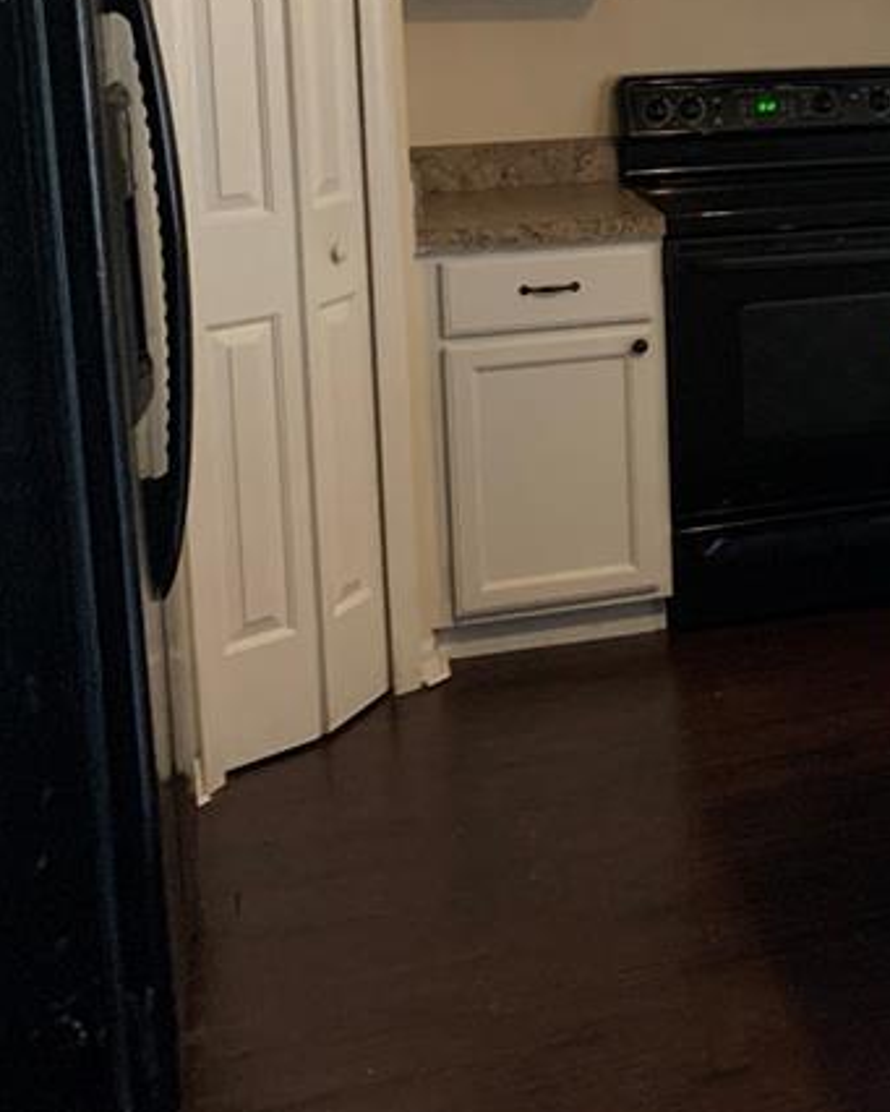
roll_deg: +0.1
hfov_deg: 22.3
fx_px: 2008
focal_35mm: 61
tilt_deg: -8.2
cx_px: 1161
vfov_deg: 29.9
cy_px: 149
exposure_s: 1/60
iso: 320
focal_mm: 4.25
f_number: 1.8
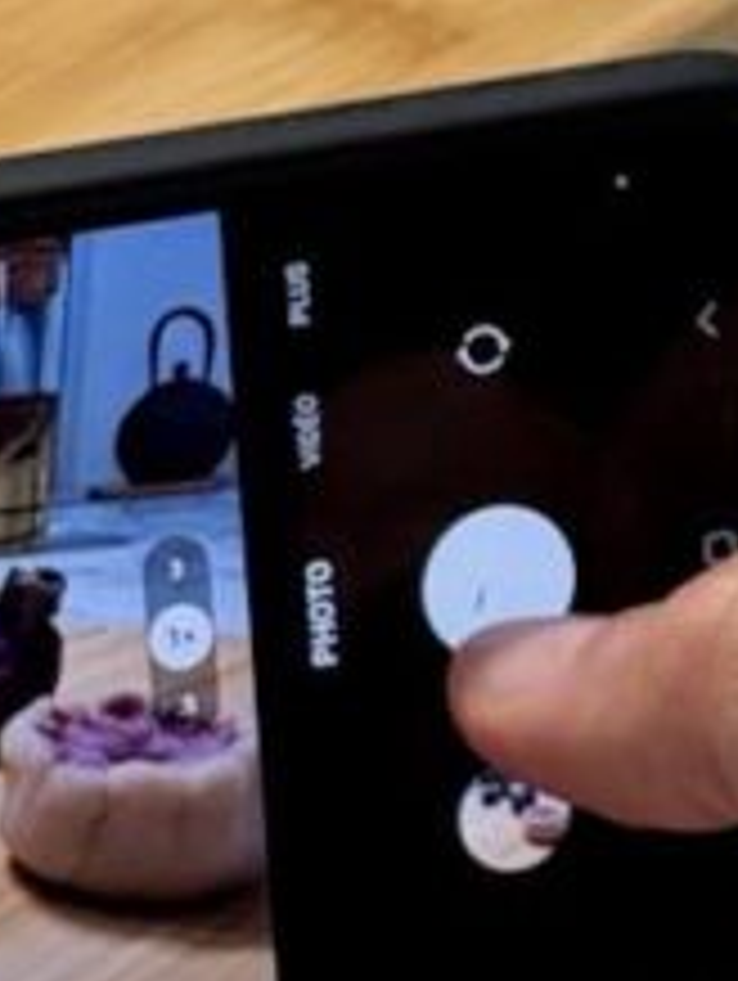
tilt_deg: -27.4
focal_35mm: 225
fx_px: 6383
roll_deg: -0.4
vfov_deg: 8.7
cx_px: -864
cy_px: -9
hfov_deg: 6.4
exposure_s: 1/100
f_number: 1.78
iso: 125
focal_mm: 6.76
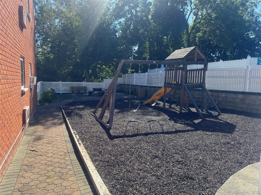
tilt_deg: -6.6
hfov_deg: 71.6
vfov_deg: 56.8
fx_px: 181
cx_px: 130
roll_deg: -0.9
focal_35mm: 24
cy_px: 98
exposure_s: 1/1869
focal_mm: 6.76
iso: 80
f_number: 1.78
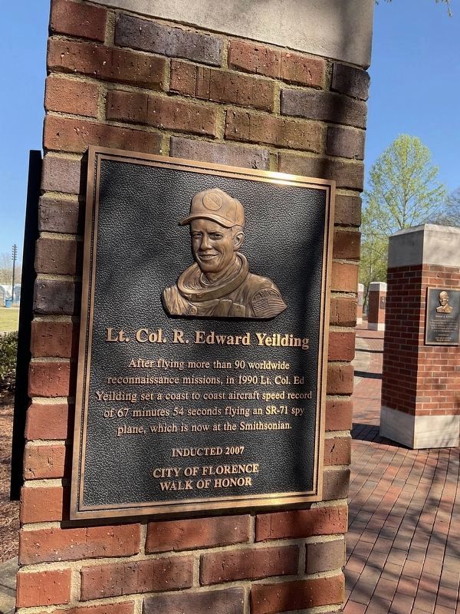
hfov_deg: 48.2
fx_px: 514
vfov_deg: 61.7
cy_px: 307
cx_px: 230
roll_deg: -4.4
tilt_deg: +0.5
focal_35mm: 29
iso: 16
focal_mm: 3
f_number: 1.8
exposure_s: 1/719
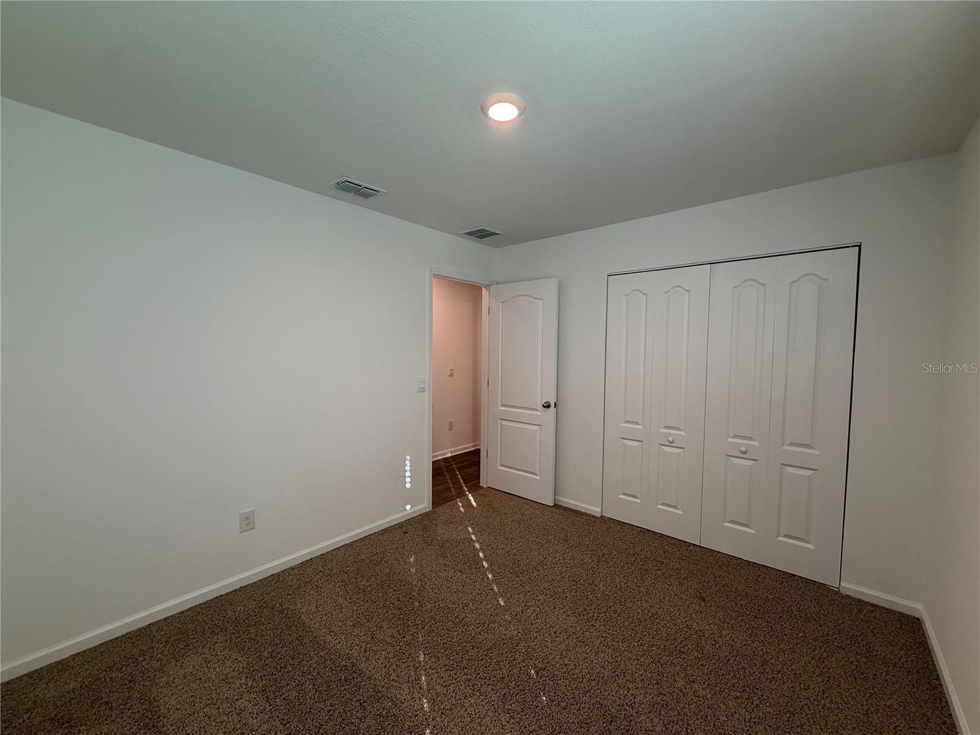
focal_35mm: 14
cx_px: 490
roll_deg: +0.1
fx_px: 396
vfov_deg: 85.7
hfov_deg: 102.1
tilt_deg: -3.1
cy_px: 368
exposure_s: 1/120
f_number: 2.2
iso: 250
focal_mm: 2.22
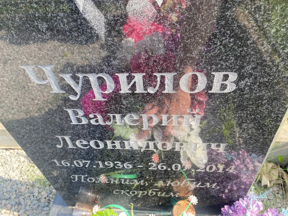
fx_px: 216
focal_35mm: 26
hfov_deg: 67.3
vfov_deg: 53.1
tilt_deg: -48.3
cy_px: 108
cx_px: 144
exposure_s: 1/238
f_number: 1.8
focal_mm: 4.25
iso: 32
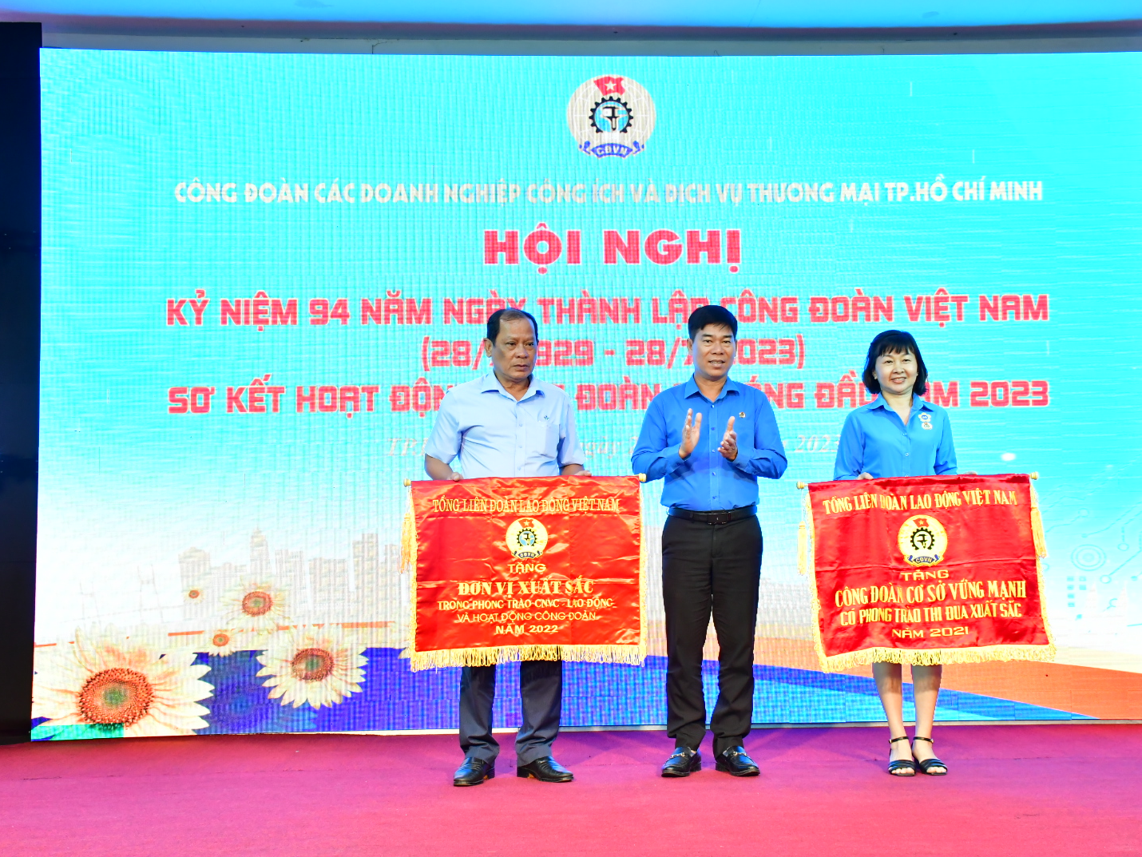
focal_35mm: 49
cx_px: 639
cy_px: 427
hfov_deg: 38.8
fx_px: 1617
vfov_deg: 29.7
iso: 2000
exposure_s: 1/80
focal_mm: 30
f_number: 8
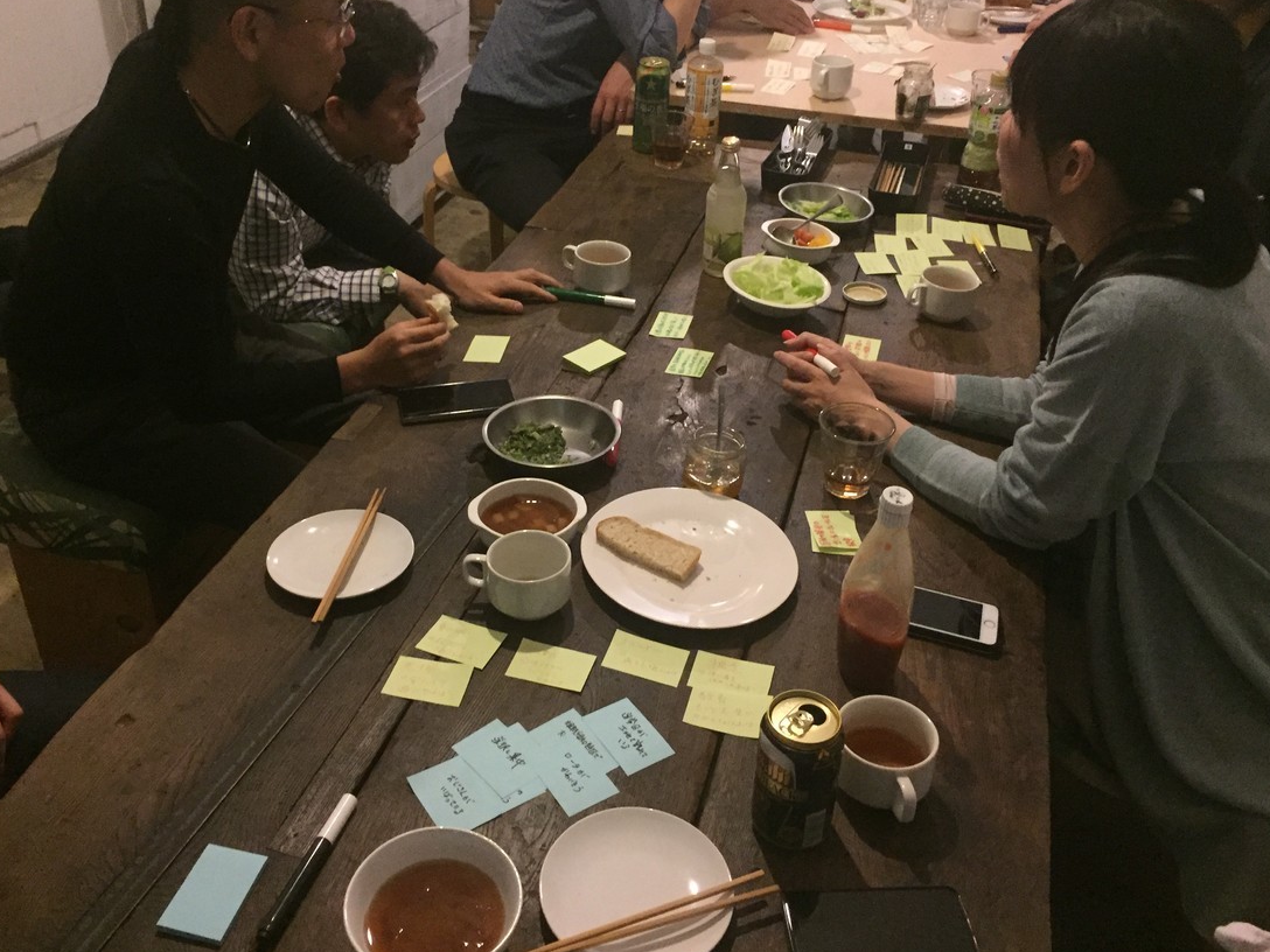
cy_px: 447
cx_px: 598
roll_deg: -2.7
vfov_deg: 44.1
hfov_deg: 56.8
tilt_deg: -33.1
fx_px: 1174
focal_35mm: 32
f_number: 2.2
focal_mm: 4.15
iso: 320
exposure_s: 1/15
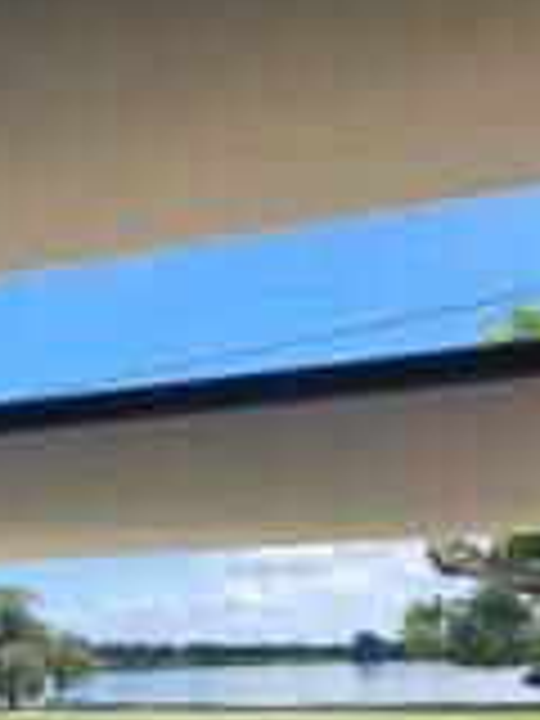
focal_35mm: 39
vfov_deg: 42.1
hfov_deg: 36.5
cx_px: 351
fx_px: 811
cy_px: 702
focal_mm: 2.2
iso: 50
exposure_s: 1/968
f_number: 2.2
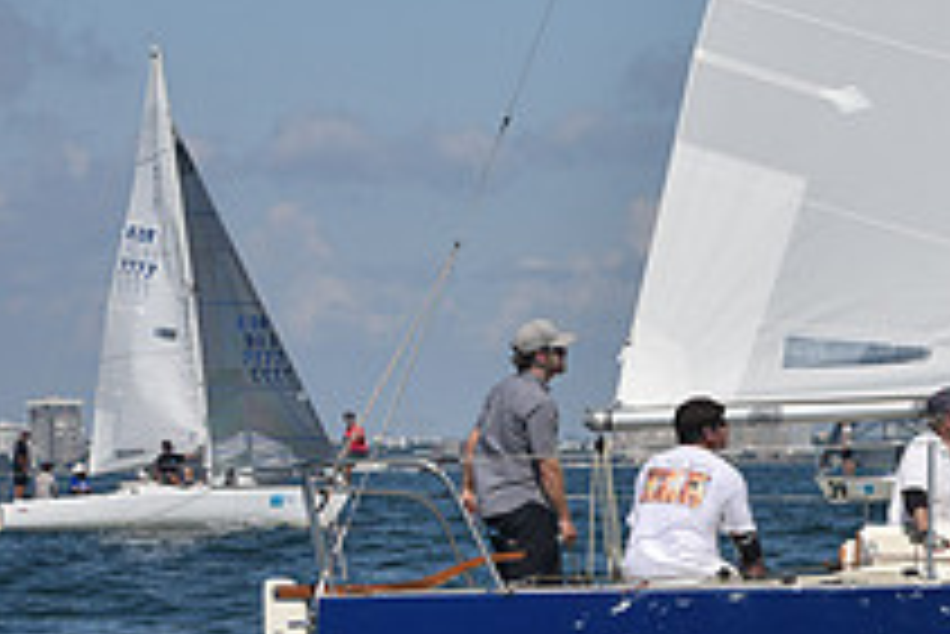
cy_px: 501
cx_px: 1297
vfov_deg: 6.1
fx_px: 5941
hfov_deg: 9.0
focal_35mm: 225
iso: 250
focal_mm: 82
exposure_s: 1/1000
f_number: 7.1
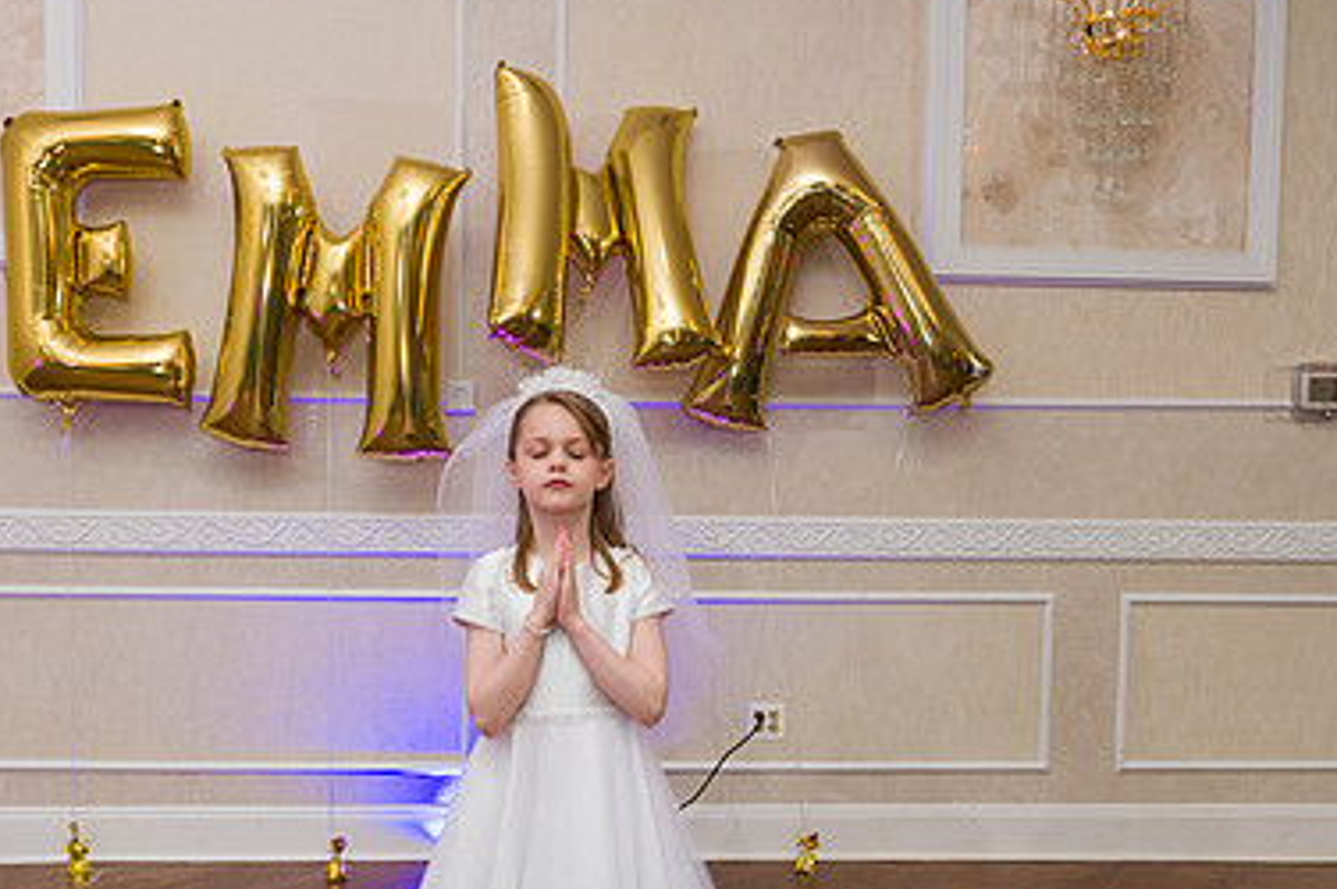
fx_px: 1373
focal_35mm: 37
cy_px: 605
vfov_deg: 35.5
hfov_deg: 51.7
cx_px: 562
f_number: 5
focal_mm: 24
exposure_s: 1/200
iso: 1250
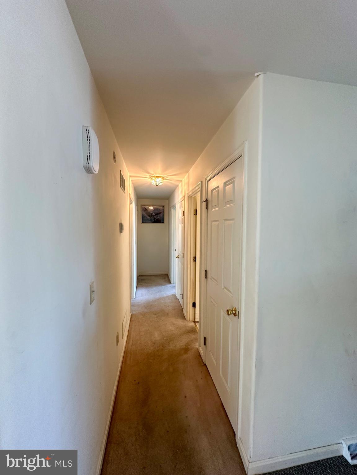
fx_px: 193
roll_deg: -1.1
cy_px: 238
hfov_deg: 85.7
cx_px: 178
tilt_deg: -2.1
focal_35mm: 14
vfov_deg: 102.1
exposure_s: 1/60
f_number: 2.2
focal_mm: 2.22
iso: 200
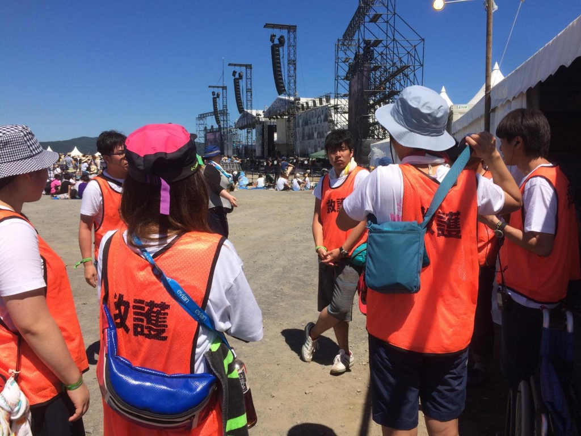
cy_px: 218
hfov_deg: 61.7
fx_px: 487
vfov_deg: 48.2
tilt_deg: -7.4
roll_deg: +0.0
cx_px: 290
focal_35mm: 29
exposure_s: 1/2740
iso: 32
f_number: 2.2
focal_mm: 4.15
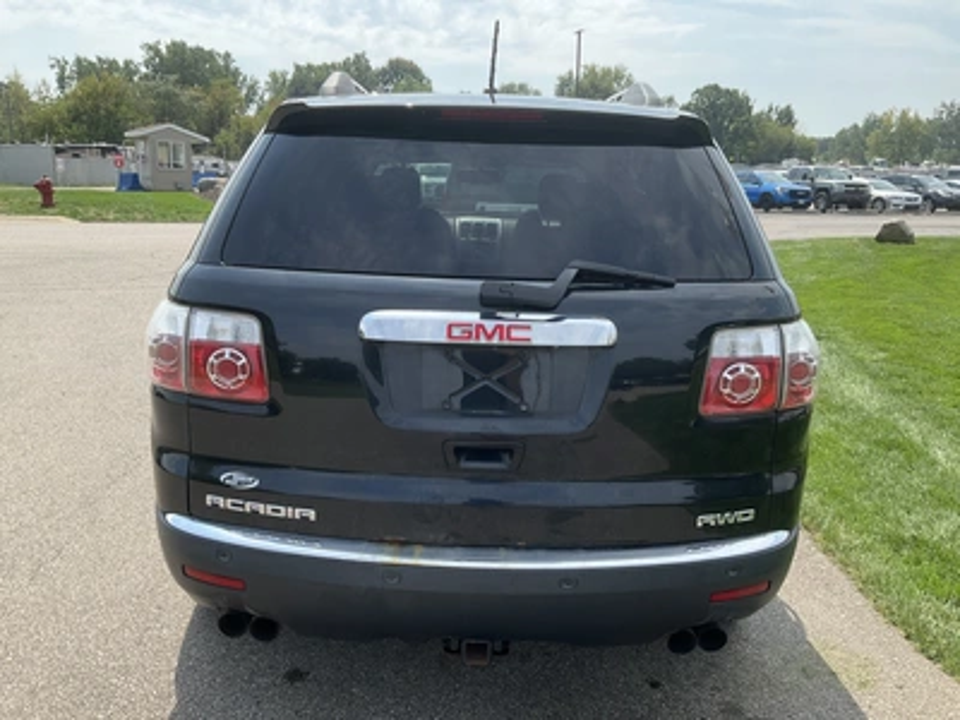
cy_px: 360
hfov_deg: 61.7
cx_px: 480
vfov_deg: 48.2
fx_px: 804
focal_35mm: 29
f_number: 1.8
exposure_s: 1/929
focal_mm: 3
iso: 25
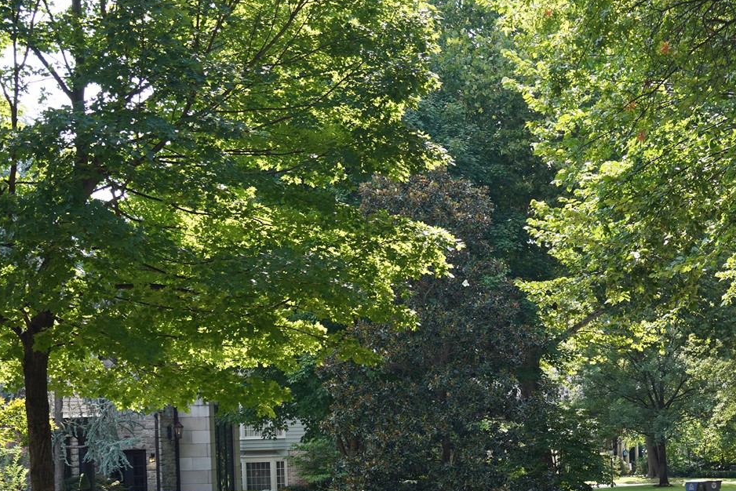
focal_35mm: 81
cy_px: 417
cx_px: 767
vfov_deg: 16.7
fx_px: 1656
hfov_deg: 23.8
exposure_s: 1/100
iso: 100
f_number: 5.6
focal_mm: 38
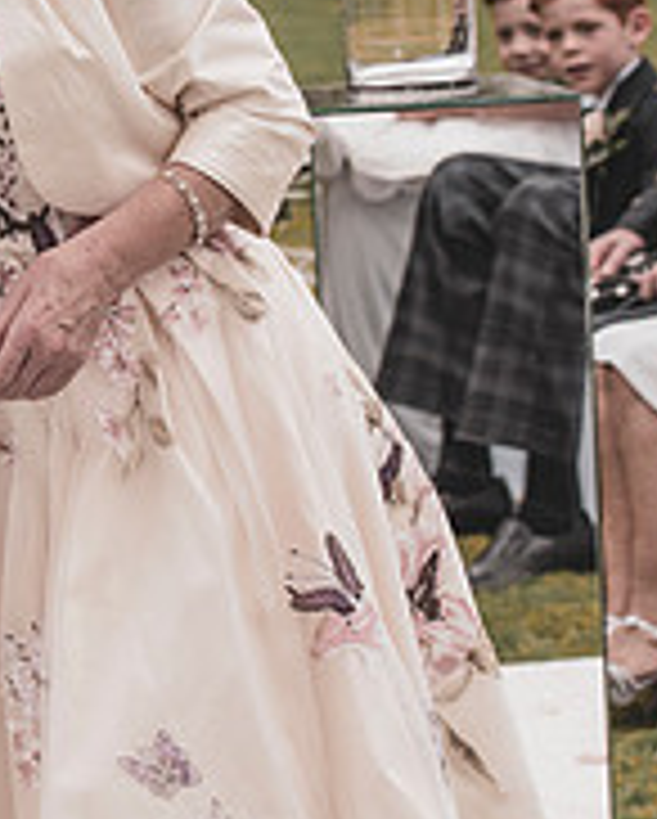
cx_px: -459
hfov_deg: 6.0
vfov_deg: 7.6
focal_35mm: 253
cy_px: -33
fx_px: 6139
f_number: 5.6
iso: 250
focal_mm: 78
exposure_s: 1/320
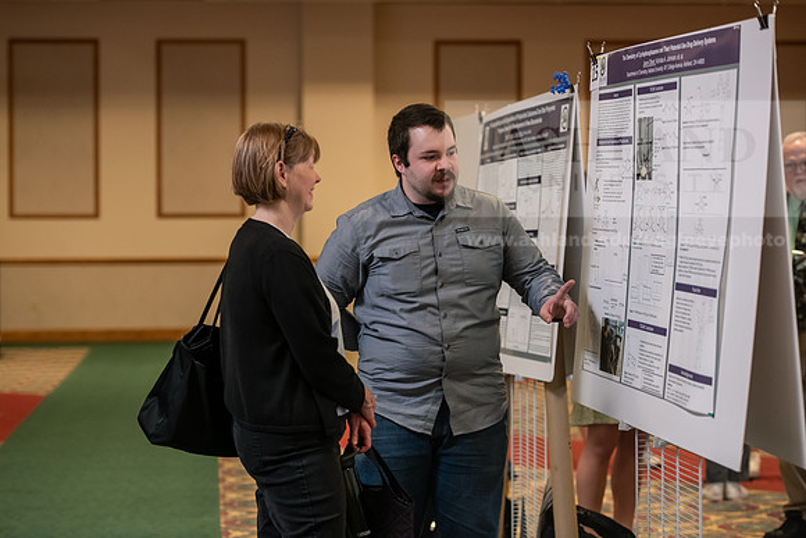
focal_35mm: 90
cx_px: 383
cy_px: 256
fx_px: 2021
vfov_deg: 15.2
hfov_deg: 22.5
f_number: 3.2
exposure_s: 1/200
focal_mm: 86
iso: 1600
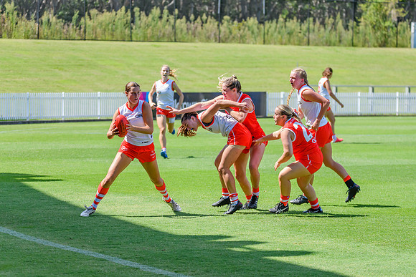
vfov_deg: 6.9
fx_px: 2310
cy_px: 117
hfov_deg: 10.3
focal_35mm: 200
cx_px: 241
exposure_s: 1/2000
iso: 800
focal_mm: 150
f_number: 6.3
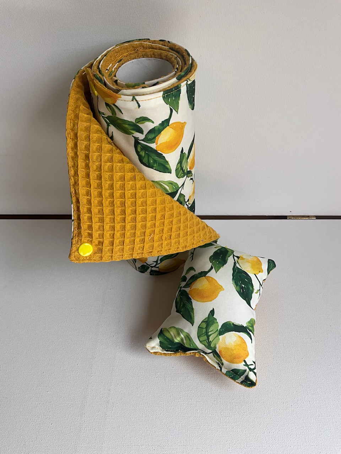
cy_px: 227
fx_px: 381
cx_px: 170
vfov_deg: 61.7
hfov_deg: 48.2
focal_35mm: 29
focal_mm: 3
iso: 25
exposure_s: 1/482
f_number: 1.8
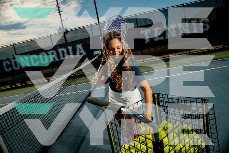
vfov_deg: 51.3
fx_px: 159
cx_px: 114
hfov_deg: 71.5
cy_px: 76
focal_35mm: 25
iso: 100
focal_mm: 25
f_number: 4.5
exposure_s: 1/250
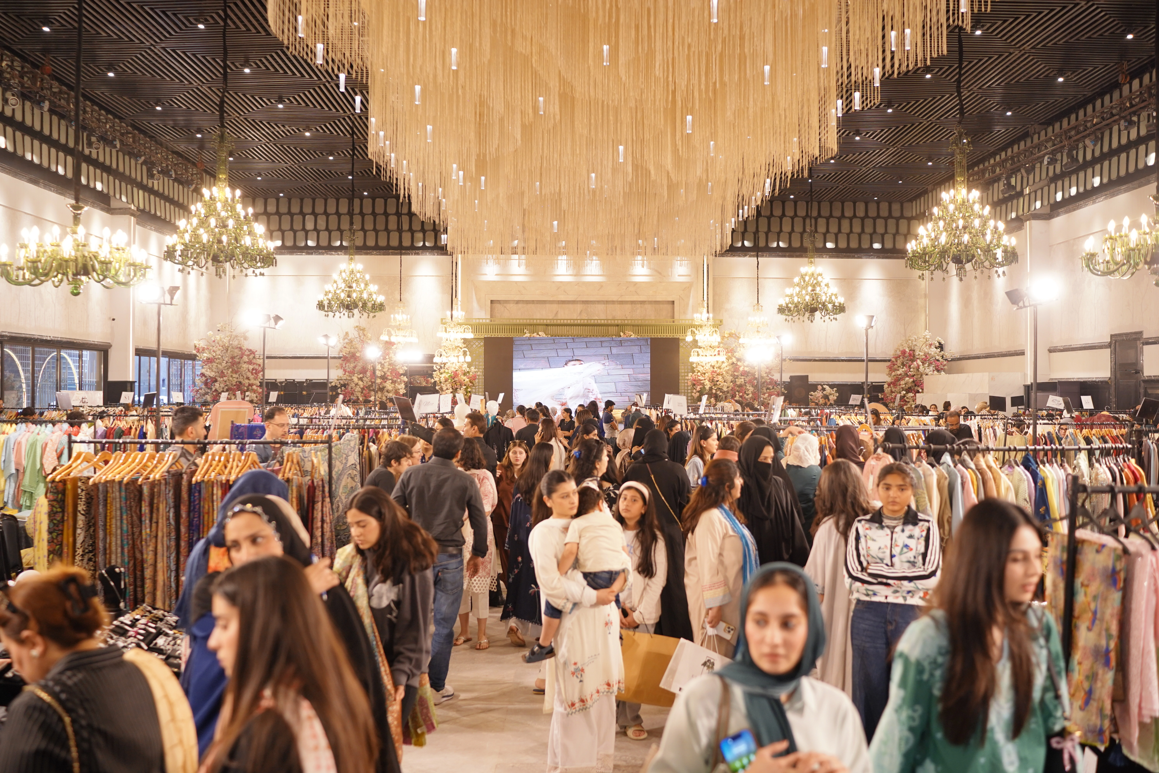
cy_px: 386
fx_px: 1127
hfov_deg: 54.4
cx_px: 580
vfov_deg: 37.9
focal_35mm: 35
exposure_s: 1/100
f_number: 2.2
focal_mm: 35
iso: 640
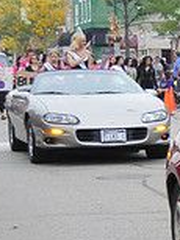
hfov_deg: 7.9
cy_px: 161
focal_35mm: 174
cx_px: 430
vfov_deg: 11.4
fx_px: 1210
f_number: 4.2
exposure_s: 1/800
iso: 1250
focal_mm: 32
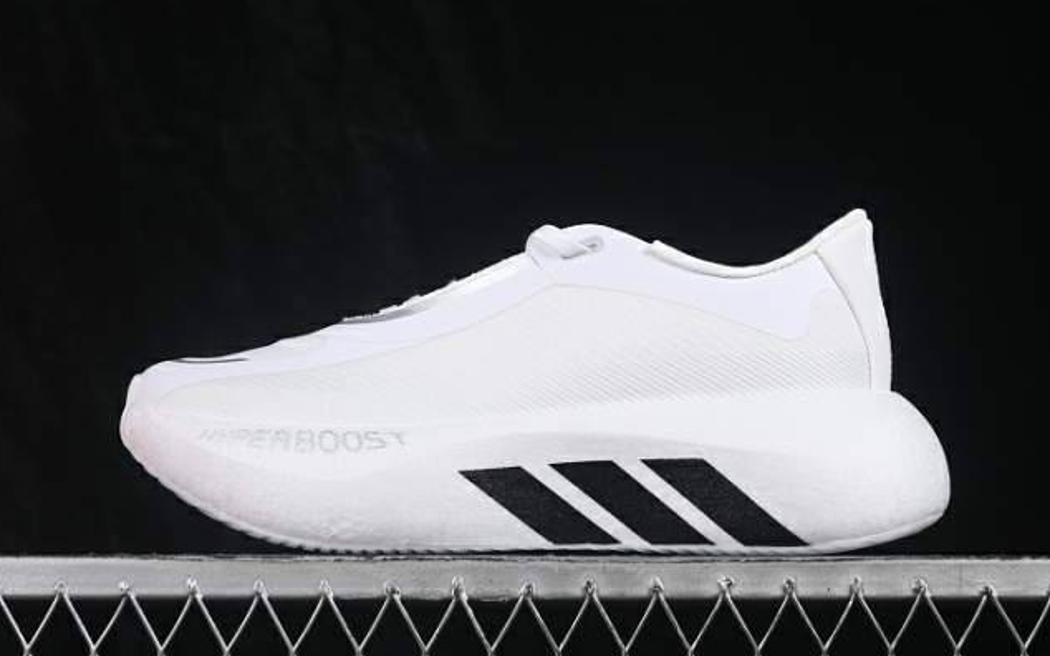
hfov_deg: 23.6
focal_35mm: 88
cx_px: 540
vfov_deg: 14.8
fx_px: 2518
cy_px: 301
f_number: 8
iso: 160
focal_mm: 50
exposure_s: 1/100
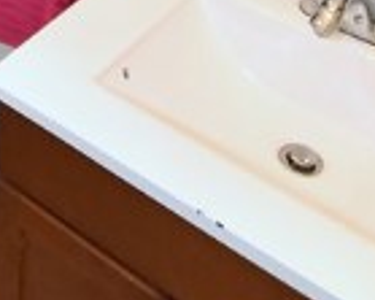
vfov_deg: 15.6
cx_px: -129
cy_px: -303
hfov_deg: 21.7
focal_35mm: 78
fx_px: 865
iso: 560
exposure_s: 1/125
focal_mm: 10
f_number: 5.6
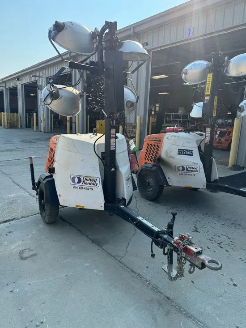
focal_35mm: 24
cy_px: 164
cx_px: 123
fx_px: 227
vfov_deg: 71.6
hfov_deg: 56.8
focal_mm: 6.76
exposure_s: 1/1597
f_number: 1.78
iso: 80
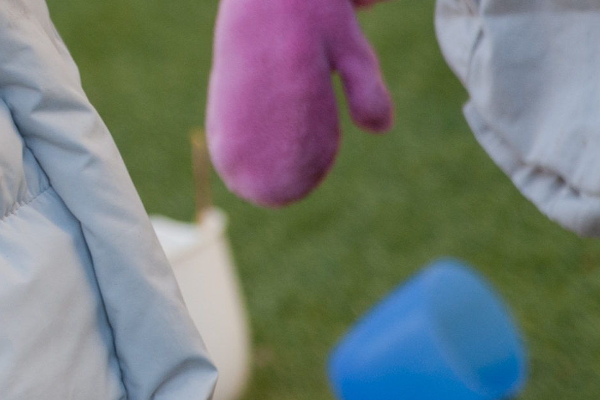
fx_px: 5697
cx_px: -634
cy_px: -340
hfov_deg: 5.9
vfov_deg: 4.0
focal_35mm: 342
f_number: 4.5
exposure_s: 1/320
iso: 200
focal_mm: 75
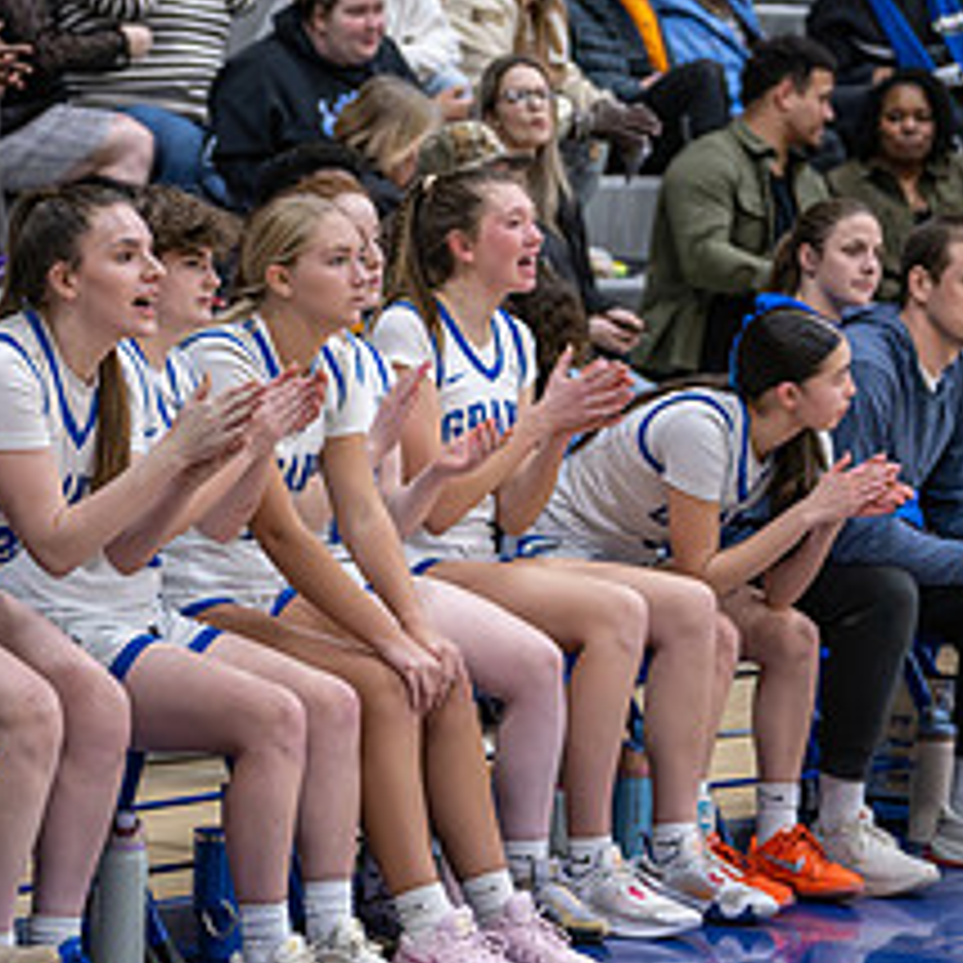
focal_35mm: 207
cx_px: -126
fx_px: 6515
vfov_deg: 8.4
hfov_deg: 8.4
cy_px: 685
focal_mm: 80
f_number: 2.8
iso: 8000
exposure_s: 1/1000
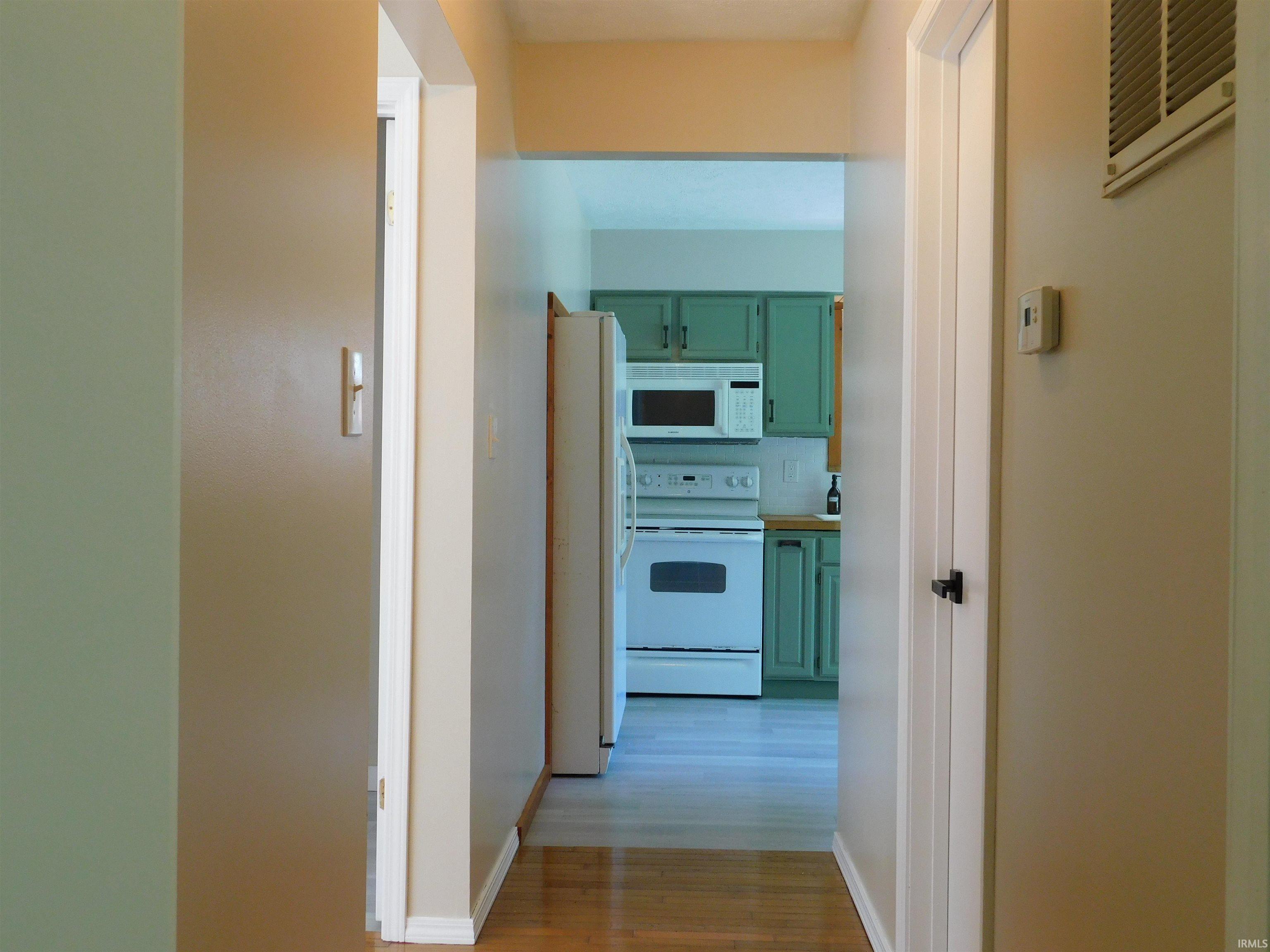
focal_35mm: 36
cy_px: 476
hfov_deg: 51.4
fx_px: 1321
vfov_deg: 39.7
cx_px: 635
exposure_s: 1/30
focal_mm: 6.3
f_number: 3.5
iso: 200
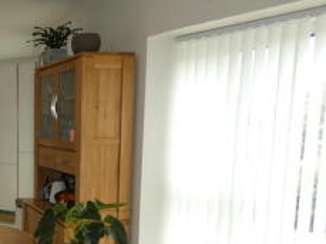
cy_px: 203
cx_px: -21
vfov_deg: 27.8
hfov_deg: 33.4
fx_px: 480
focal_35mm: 51
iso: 80
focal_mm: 3.6
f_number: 2.8
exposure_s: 1/60
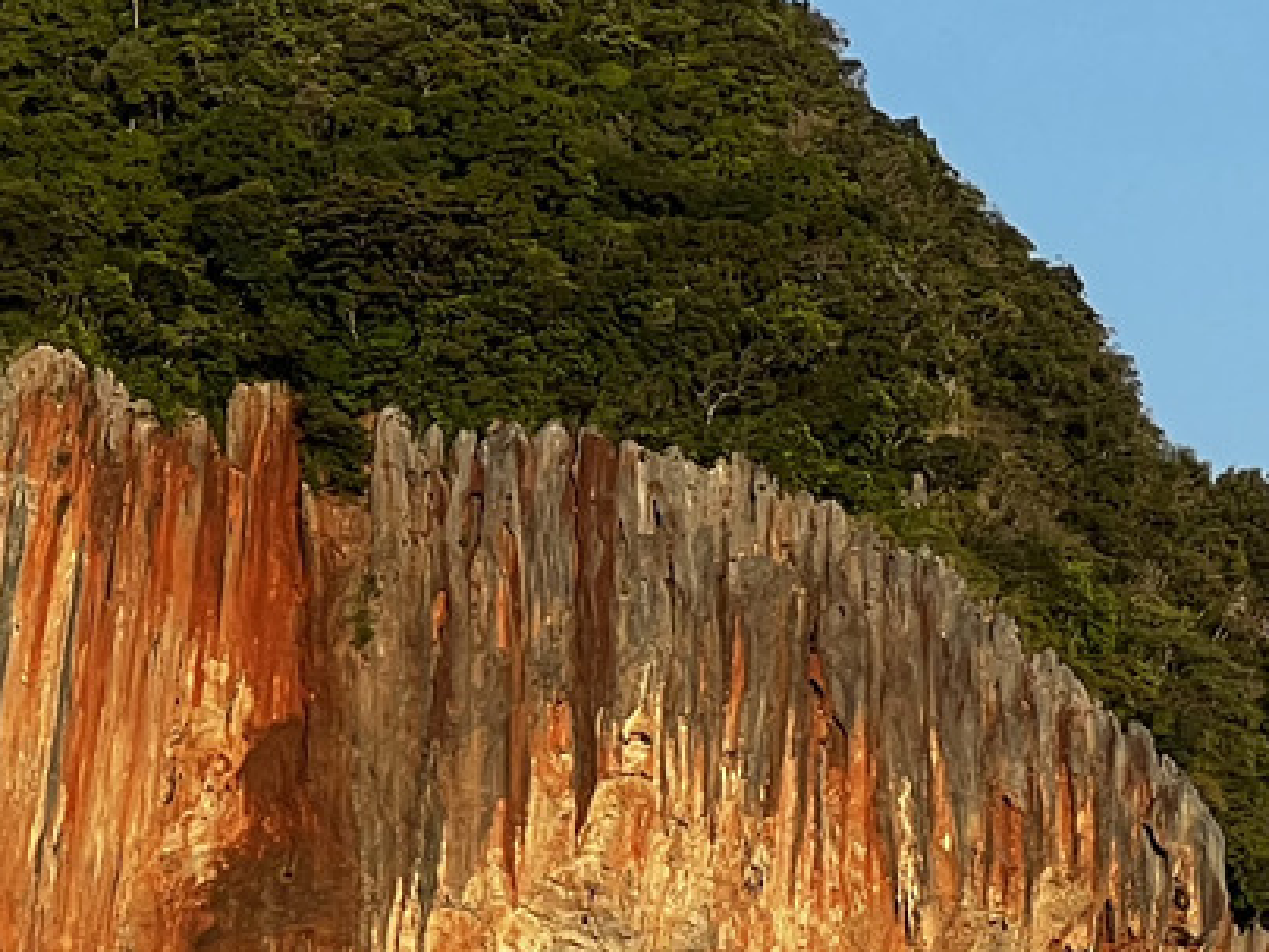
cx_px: 1505
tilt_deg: +3.8
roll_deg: +0.6
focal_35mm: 305
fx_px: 11181
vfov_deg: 4.8
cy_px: 1470
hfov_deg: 6.5
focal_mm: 9
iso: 32
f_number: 2.8
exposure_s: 1/521
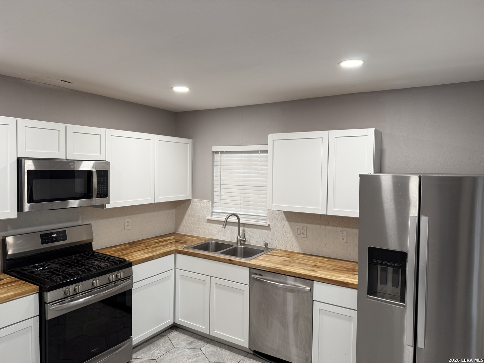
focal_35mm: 24
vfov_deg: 56.8
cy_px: 182
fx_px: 336
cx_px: 242
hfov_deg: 71.6
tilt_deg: -0.8
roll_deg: -0.8
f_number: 1.78
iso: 160
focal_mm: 6.76
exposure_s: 1/120
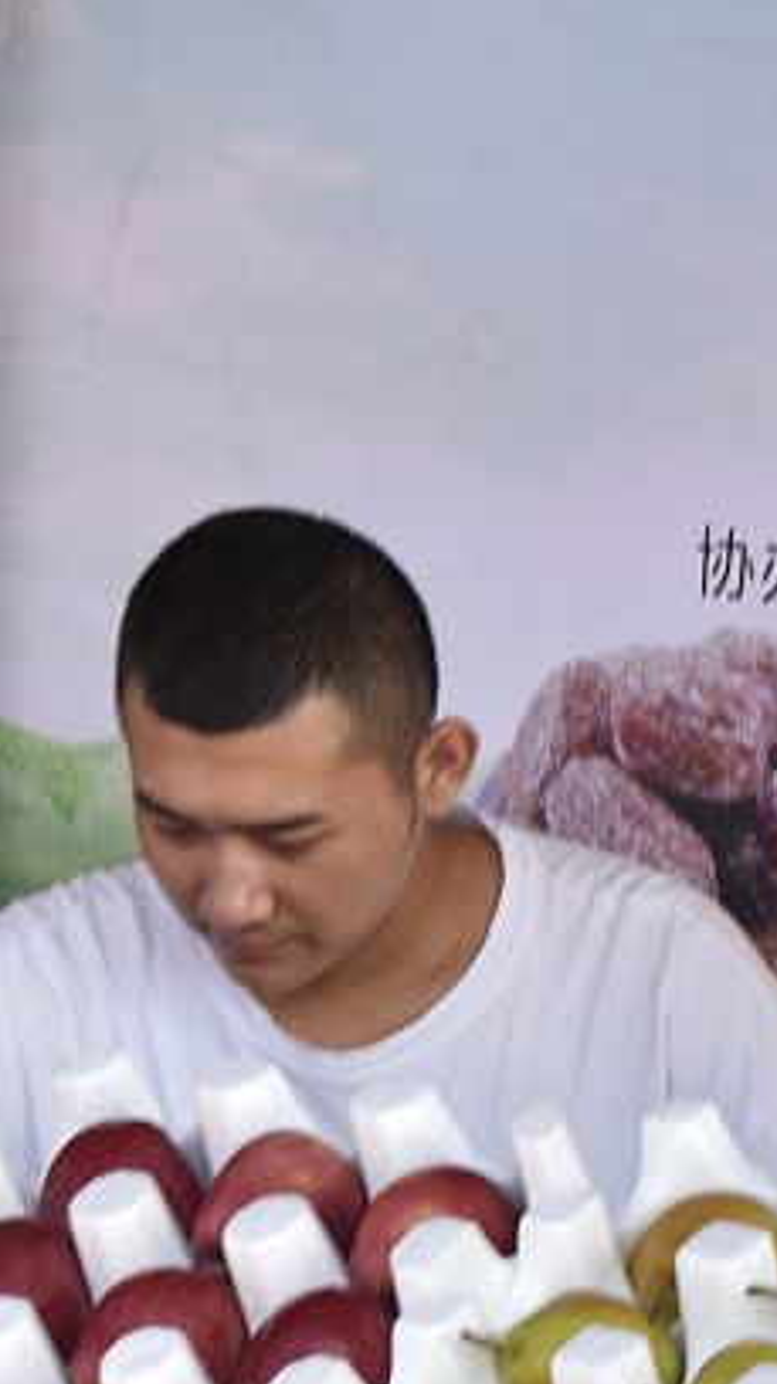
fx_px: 7925
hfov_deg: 5.6
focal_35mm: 216
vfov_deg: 10.0
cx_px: -411
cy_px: 256
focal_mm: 70
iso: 160
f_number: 10
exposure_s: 1/80
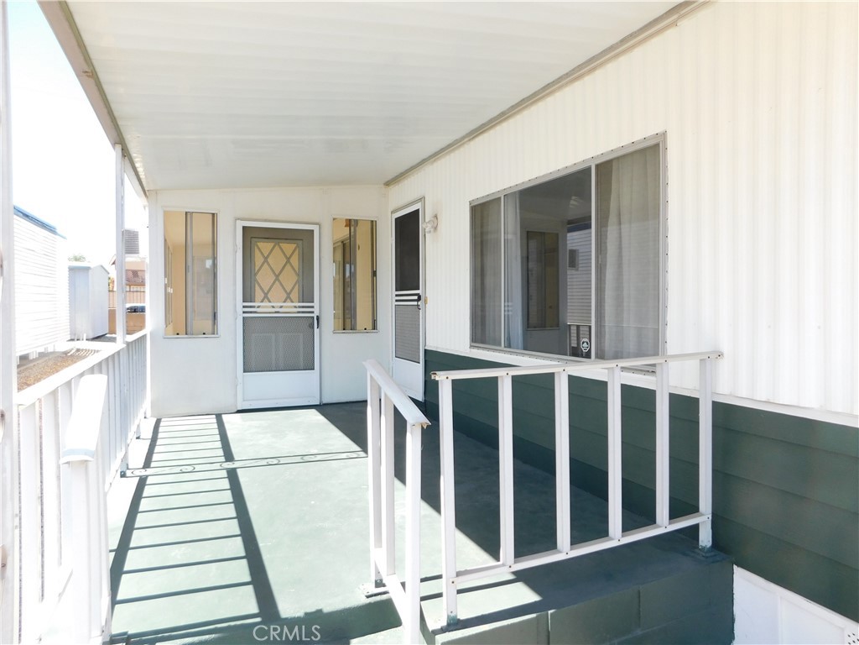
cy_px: 322
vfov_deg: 58.9
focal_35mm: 23
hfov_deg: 73.9
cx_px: 430
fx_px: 571
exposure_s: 1/320
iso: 125
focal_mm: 4
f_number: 3
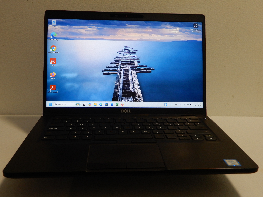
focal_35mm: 38
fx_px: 289
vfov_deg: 37.7
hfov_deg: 49.0
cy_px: 98
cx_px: 132
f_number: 4
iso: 280
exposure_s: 1/30
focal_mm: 6.8
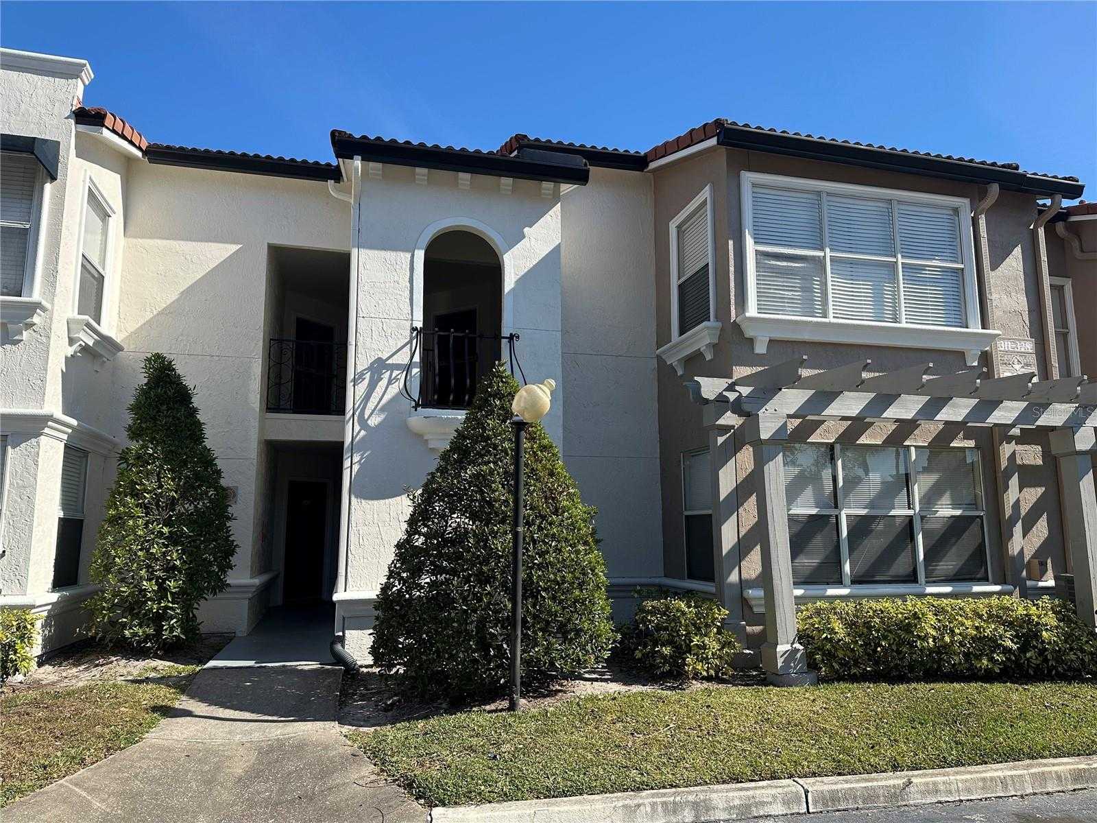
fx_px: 761
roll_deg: +0.0
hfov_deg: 71.6
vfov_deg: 56.8
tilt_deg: +8.9
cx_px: 548
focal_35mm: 24
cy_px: 412
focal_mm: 6.86
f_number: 1.78
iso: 80
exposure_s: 1/2882
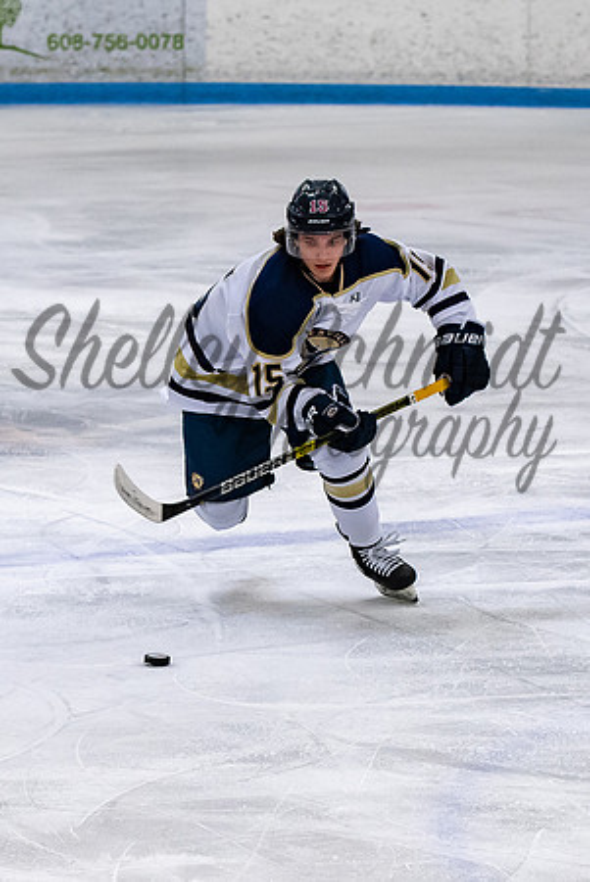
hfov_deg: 4.9
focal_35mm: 279
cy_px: 405
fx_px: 6841
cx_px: 313
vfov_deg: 7.4
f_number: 3.5
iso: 1250
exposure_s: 1/800
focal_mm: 102
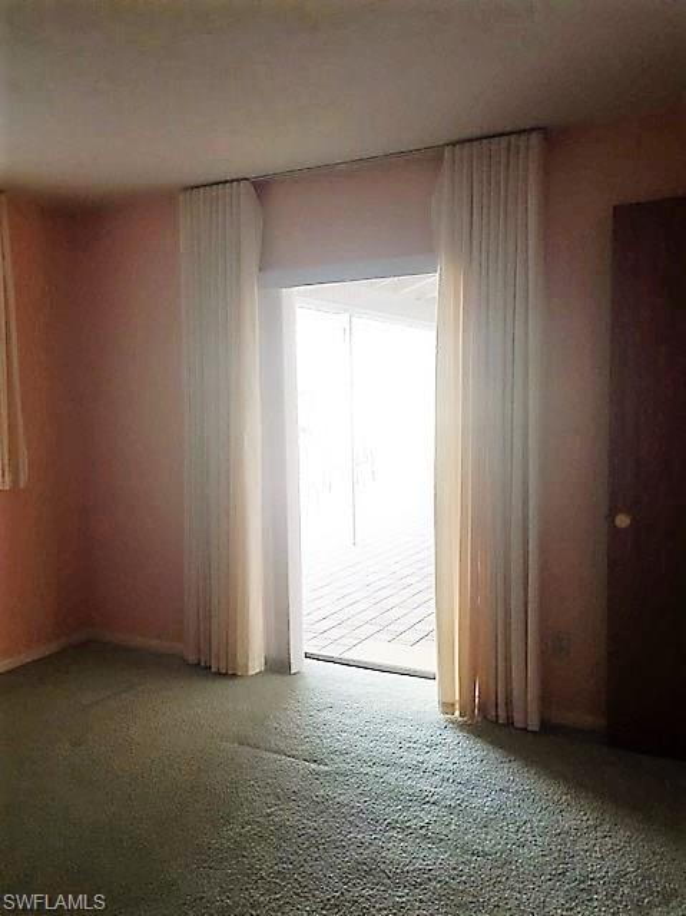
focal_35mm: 29
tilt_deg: -3.9
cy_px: 458
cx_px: 343
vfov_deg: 61.7
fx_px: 767
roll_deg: +0.6
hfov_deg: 48.2
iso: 40
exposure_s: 1/60
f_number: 2.2
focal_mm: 4.15
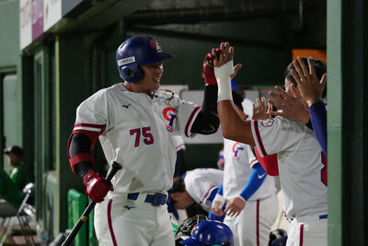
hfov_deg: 15.8
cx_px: 184
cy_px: 123
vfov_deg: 10.6
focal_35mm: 130
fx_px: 1329
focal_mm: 130
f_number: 4.5
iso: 5000
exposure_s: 1/320
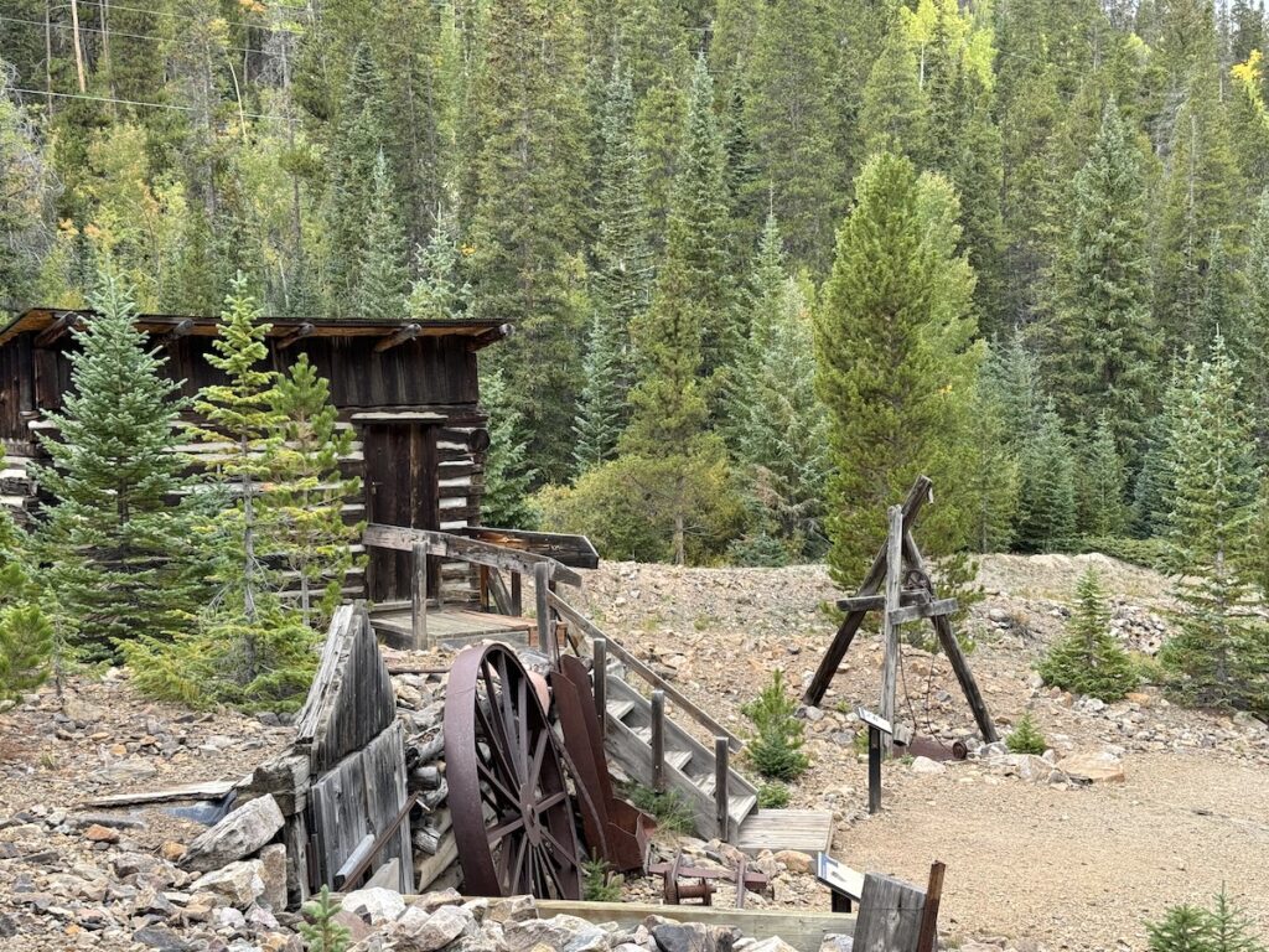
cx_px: 634
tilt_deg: -3.1
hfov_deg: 39.7
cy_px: 476
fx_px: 1760
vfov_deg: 30.3
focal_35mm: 48
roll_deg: +0.6
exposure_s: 1/888
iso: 64
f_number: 1.78
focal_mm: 6.76
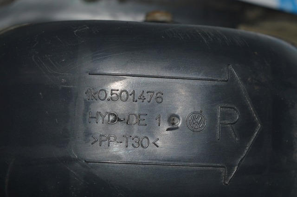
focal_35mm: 82
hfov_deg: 24.6
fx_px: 680
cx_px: 148
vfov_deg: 16.5
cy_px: 98
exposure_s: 1/60
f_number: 8
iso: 100
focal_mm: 55
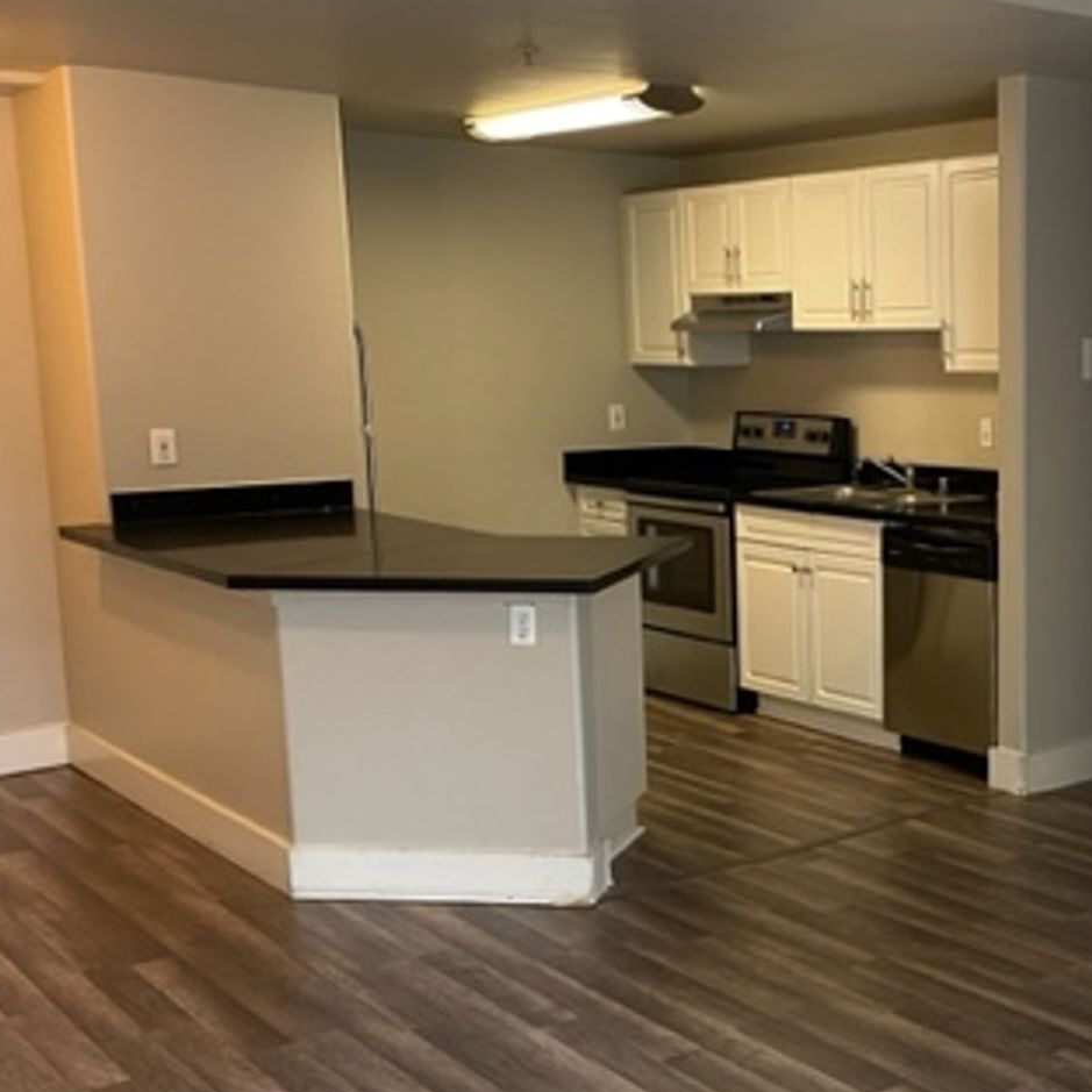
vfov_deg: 36.0
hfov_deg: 33.6
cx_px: 1033
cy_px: 623
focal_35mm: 47
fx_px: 1677
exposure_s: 1/60
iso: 160
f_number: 1.6
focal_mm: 5.1
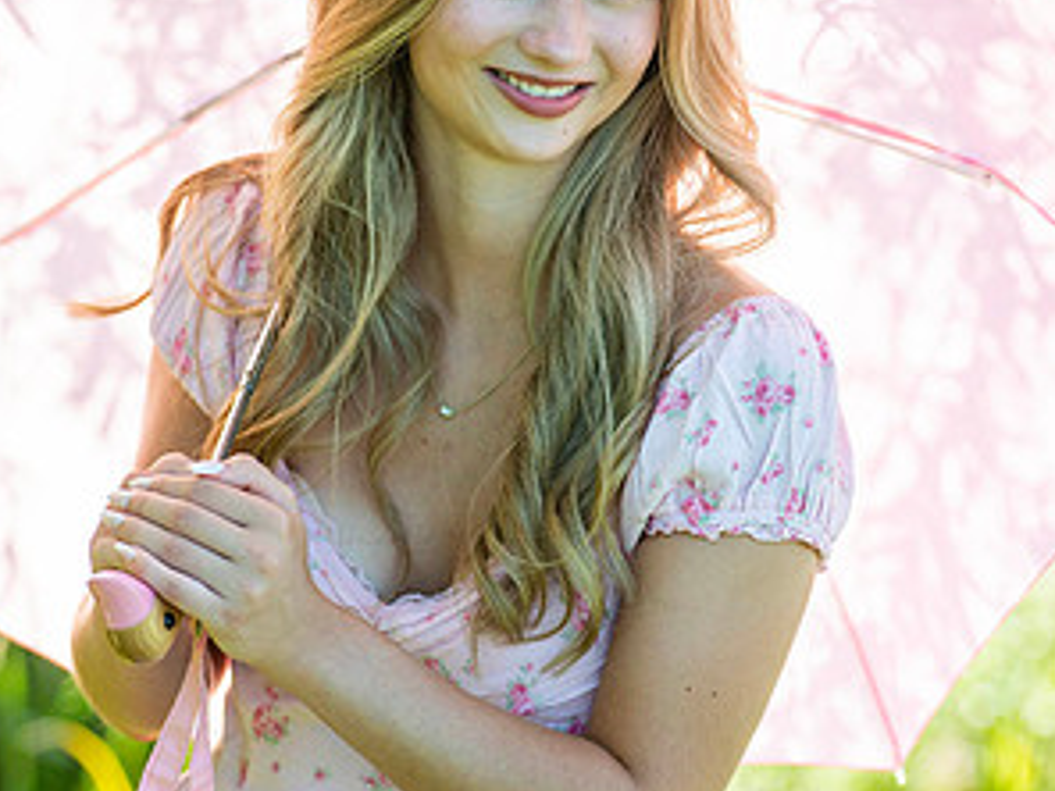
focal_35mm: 197
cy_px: 406
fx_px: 6004
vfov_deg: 7.5
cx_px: 528
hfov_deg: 10.0
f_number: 4
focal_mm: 135
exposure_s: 1/1000
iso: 160
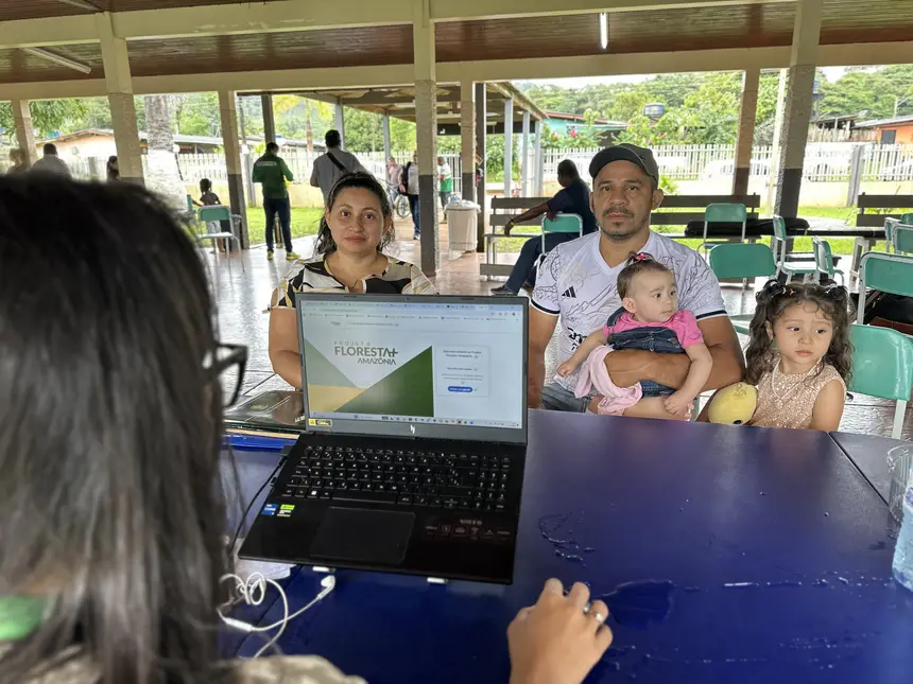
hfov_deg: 71.6
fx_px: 633
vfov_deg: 56.8
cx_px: 456
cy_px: 342
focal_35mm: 24
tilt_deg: -14.7
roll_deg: +0.3
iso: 125
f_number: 1.78
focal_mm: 6.86
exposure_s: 1/120
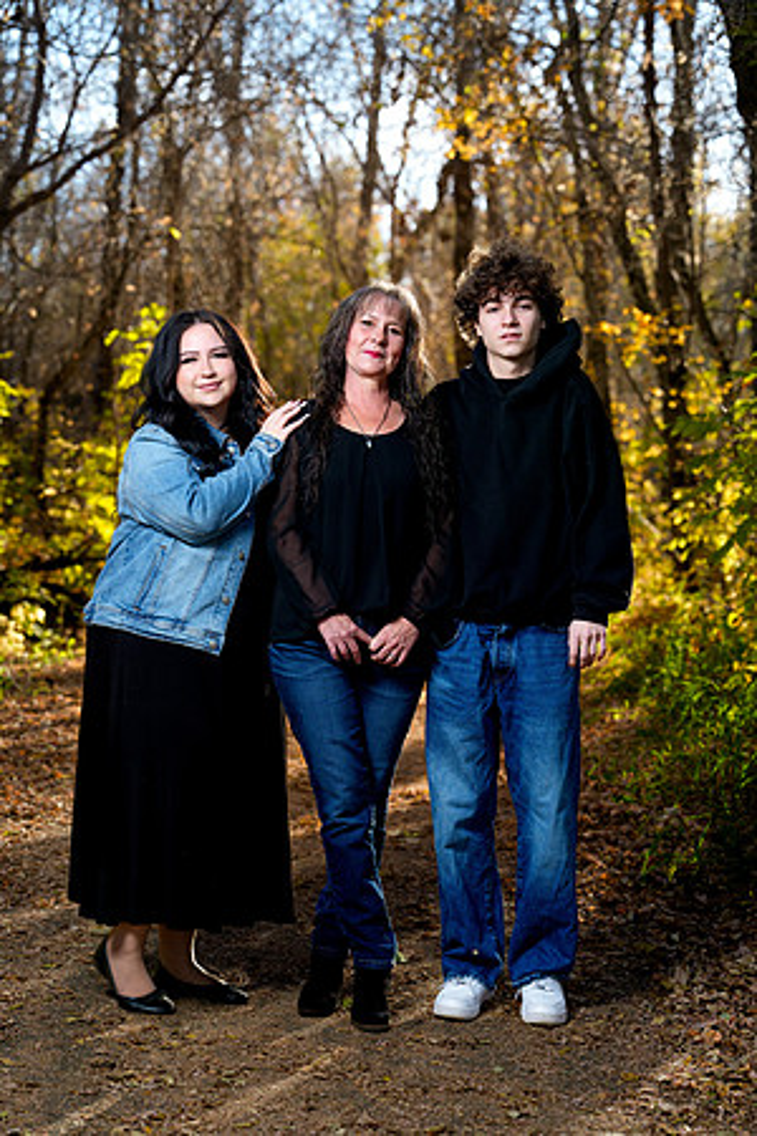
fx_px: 2365
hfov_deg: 18.2
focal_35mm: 75
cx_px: 378
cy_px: 568
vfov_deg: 27.0
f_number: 4
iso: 400
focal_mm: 75
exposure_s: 1/160
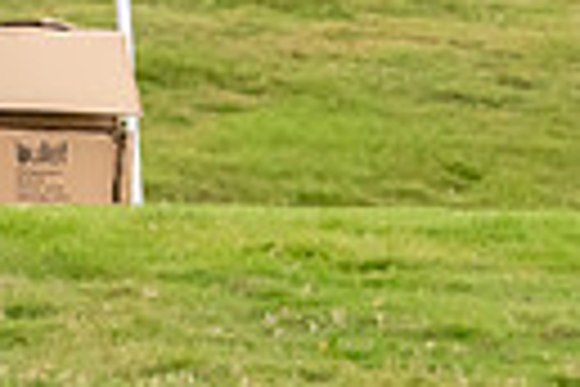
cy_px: -452
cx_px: 1021
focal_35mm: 1961
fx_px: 31591
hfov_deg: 1.1
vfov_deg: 0.7
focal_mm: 290
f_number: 5.6
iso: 2000
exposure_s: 1/2000
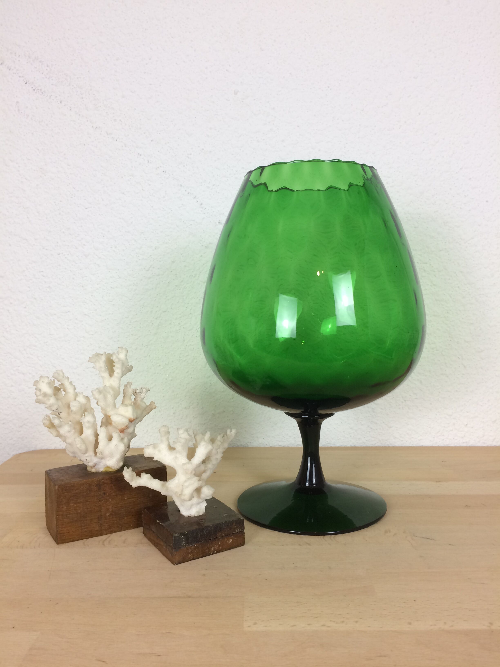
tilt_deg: -5.5
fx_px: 559
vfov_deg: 61.7
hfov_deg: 48.2
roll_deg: +1.9
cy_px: 334
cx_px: 250
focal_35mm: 29
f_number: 2.2
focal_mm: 4.15
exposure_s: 1/33
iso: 32
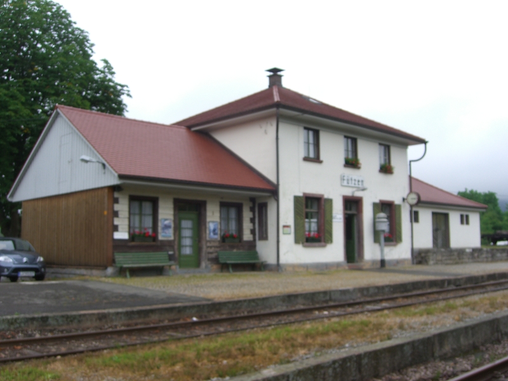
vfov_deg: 37.7
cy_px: 190
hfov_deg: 49.0
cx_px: 254
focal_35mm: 38
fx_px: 558
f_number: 4
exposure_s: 1/125
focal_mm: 7.9
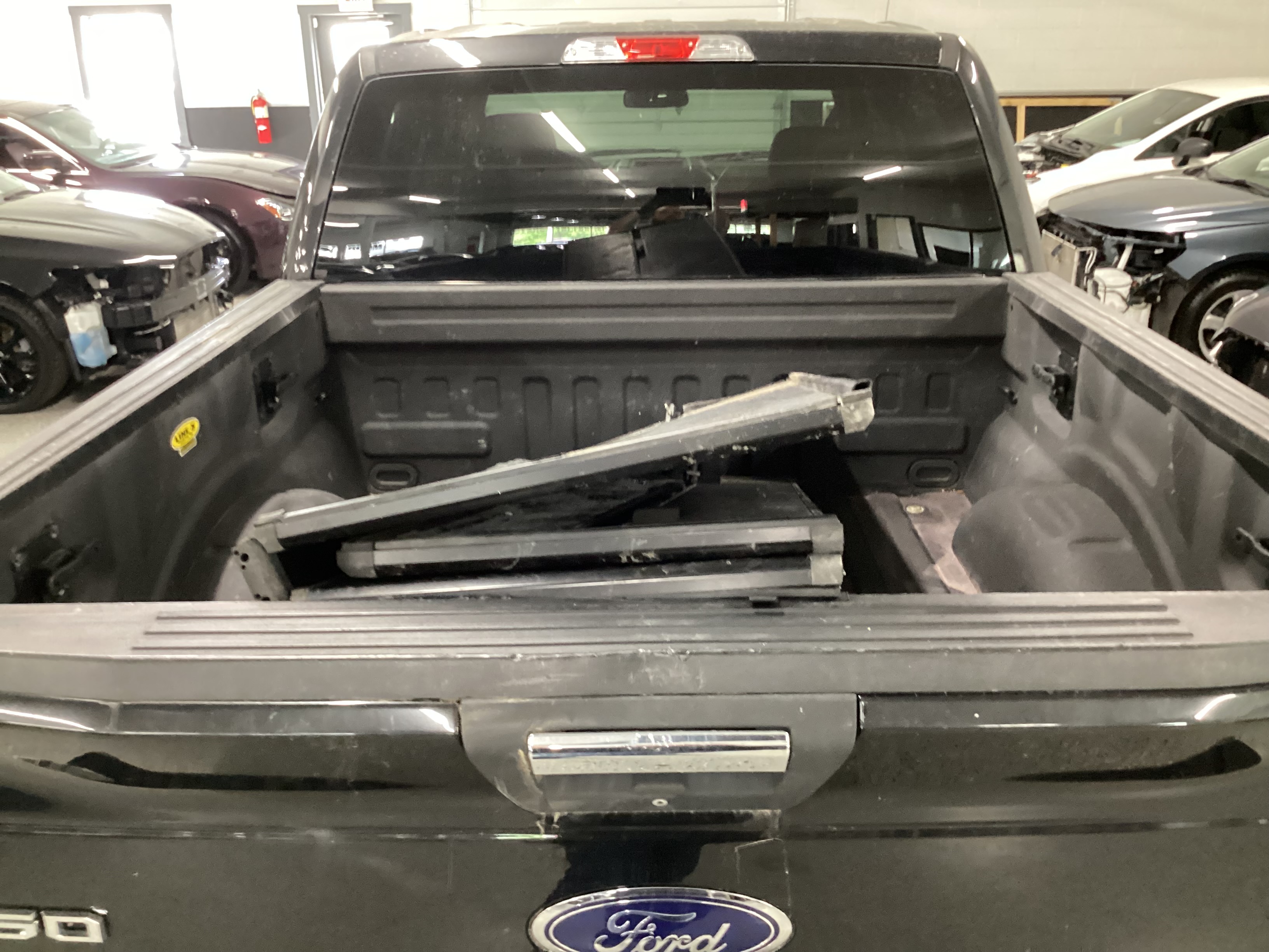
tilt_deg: -21.5
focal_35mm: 31
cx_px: 634
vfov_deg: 45.4
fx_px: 1136
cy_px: 476
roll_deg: +0.6
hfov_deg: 58.4
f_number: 2.4
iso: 400
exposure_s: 1/25
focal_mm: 3.3
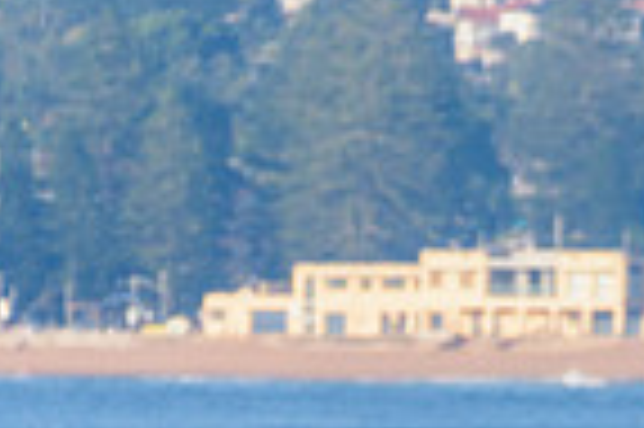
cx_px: 536
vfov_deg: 0.7
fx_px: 36308
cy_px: 809
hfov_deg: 1.0
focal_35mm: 2032
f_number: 5.6
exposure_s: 1/2000
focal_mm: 500
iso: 280
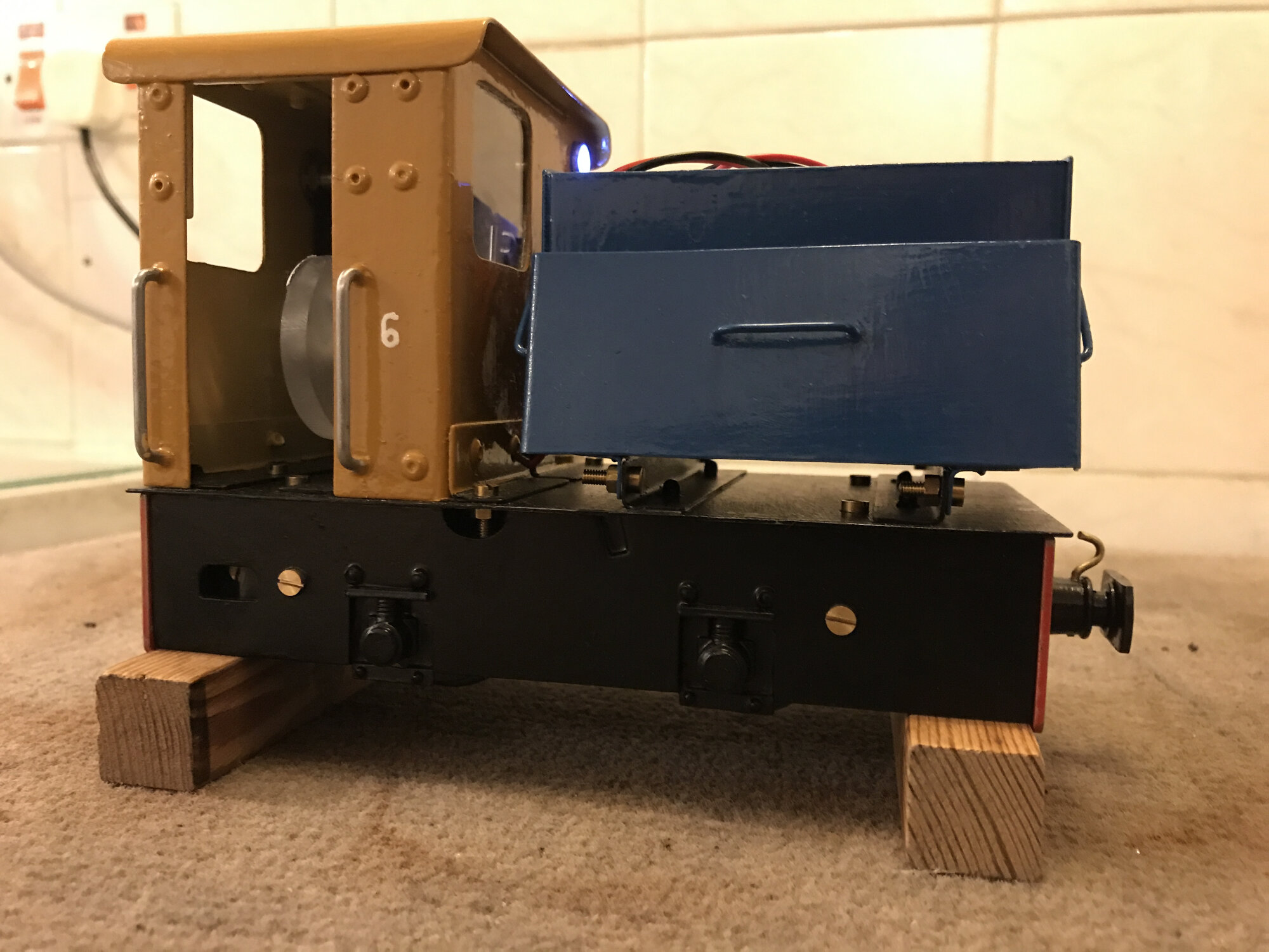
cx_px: 634
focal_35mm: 28
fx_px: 1026
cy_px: 476
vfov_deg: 49.7
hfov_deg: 63.4
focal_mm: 3.99
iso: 100
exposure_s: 1/13
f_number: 1.8
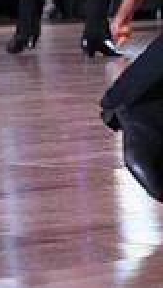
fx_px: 2343
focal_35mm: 307
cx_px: 323
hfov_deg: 3.9
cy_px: -210
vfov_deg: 6.9
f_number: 5.6
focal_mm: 75
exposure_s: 1/400
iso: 10000
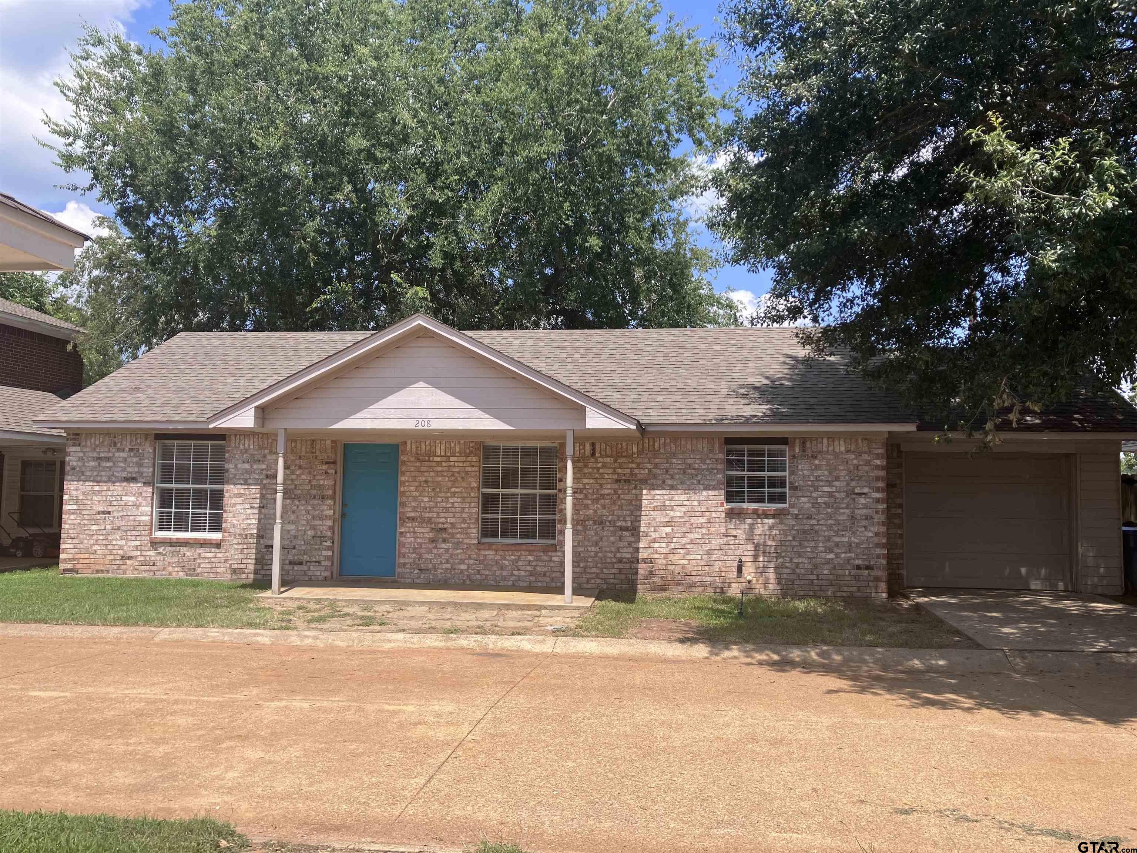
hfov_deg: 63.4
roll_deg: -1.1
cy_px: 426
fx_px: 920
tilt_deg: +2.8
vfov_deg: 49.7
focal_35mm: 28
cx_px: 568
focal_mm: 3.99
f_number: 1.8
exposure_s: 1/1389
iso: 32
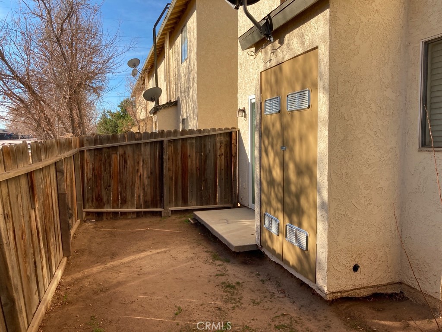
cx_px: 221
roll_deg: -0.9
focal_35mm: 28
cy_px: 166
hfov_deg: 63.4
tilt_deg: -2.6
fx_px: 358
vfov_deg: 49.7
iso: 20
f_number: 1.8
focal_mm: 3.99
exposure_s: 1/1033
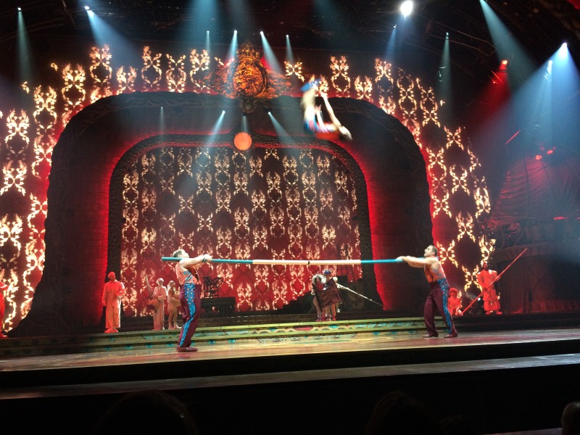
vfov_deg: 48.2
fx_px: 486
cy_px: 218
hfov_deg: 61.7
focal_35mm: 29
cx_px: 290
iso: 160
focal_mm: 4.15
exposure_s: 1/30
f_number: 2.2
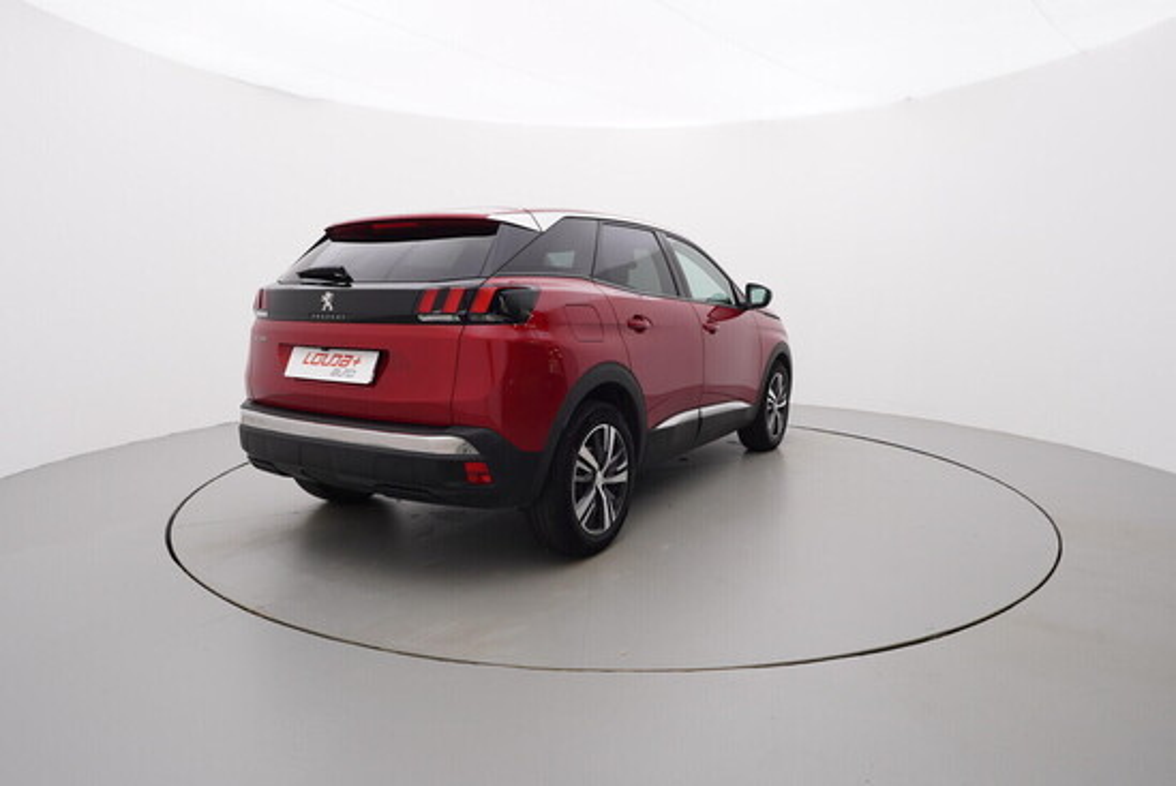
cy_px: 393
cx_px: 588
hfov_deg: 77.3
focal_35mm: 22
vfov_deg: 56.2
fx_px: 736
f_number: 5.6
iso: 200
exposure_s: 1/80
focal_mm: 15
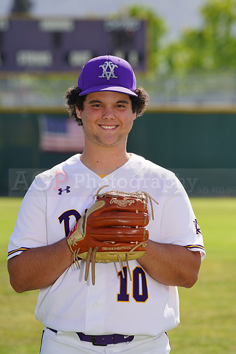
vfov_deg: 8.0
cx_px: 118
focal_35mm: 259
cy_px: 177
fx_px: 2550
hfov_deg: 5.3
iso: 100
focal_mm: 259
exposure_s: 1/250
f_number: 8
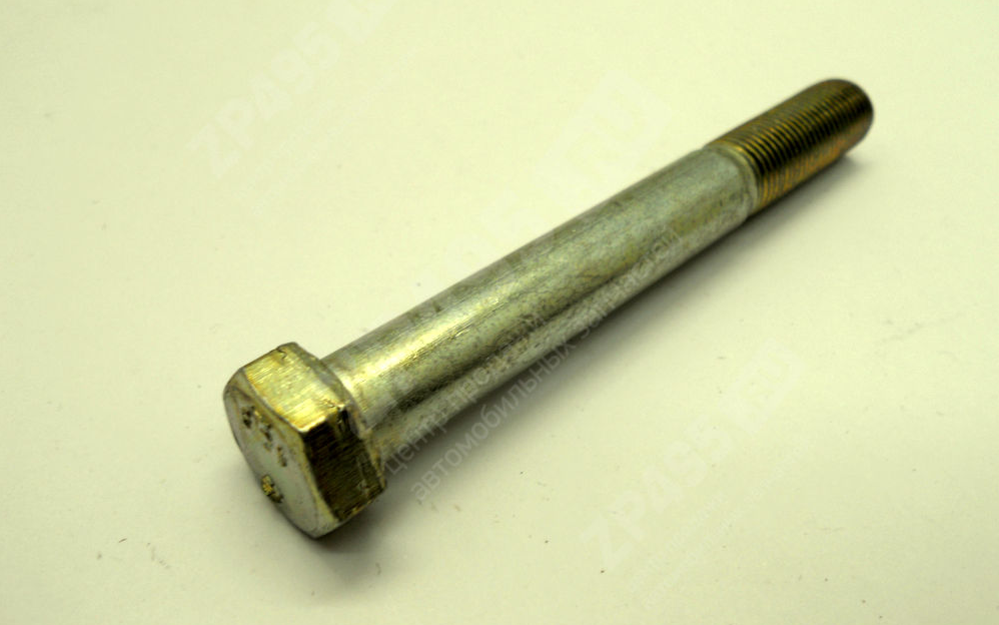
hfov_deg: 56.7
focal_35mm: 34
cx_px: 500
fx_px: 926
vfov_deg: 37.2
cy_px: 277
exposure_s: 1/30
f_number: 3.5
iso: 80
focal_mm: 5.8
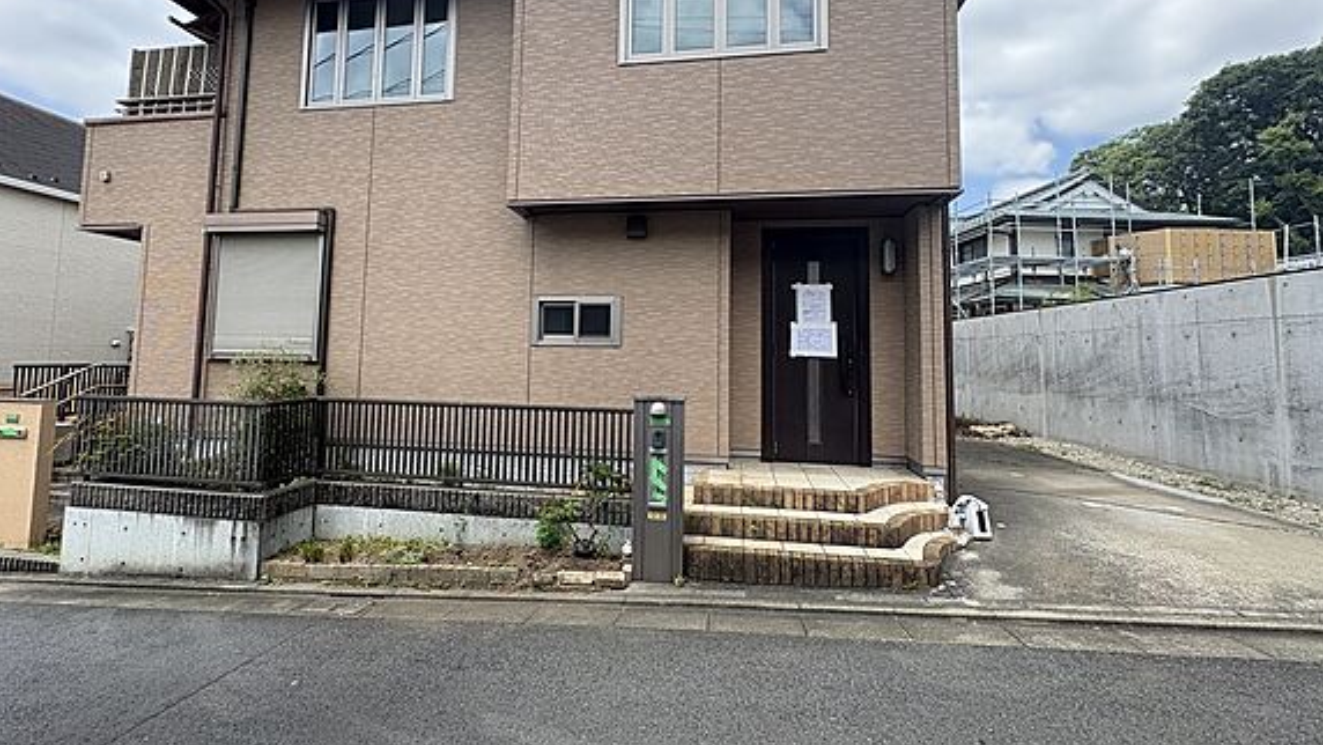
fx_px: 561
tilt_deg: +5.8
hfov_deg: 99.3
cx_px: 636
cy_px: 315
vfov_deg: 66.7
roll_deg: +0.3
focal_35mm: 16
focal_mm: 2.22
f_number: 2.2
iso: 50
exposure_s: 1/625
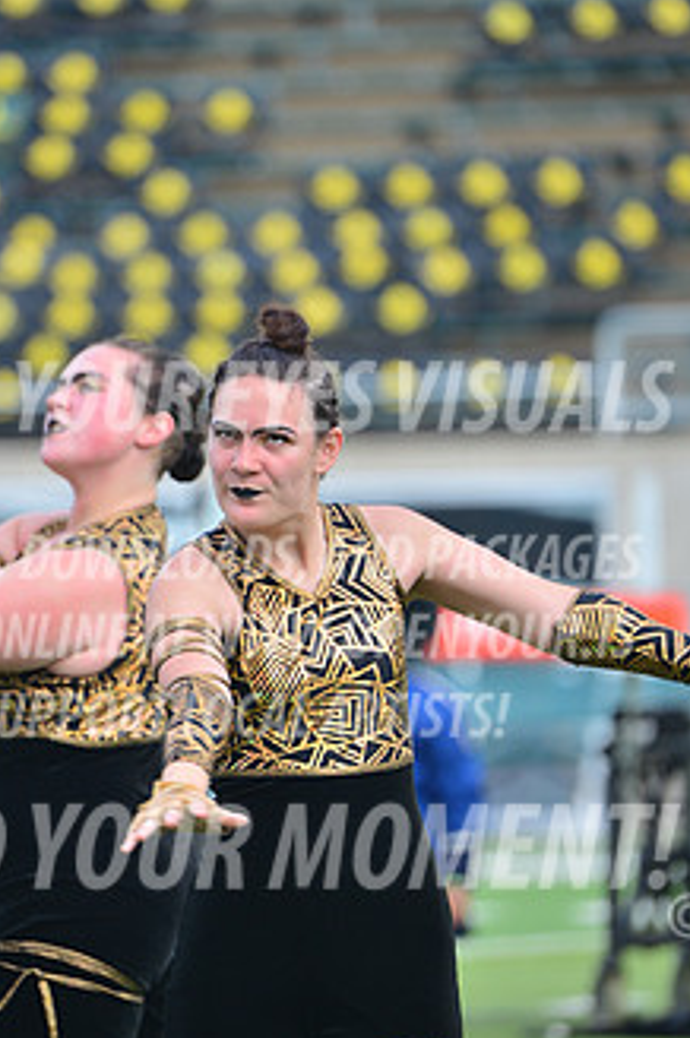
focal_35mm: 508
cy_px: 630
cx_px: 239
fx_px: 14635
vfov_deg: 4.1
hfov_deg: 2.7
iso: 125
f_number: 5.6
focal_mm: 370
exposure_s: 1/320
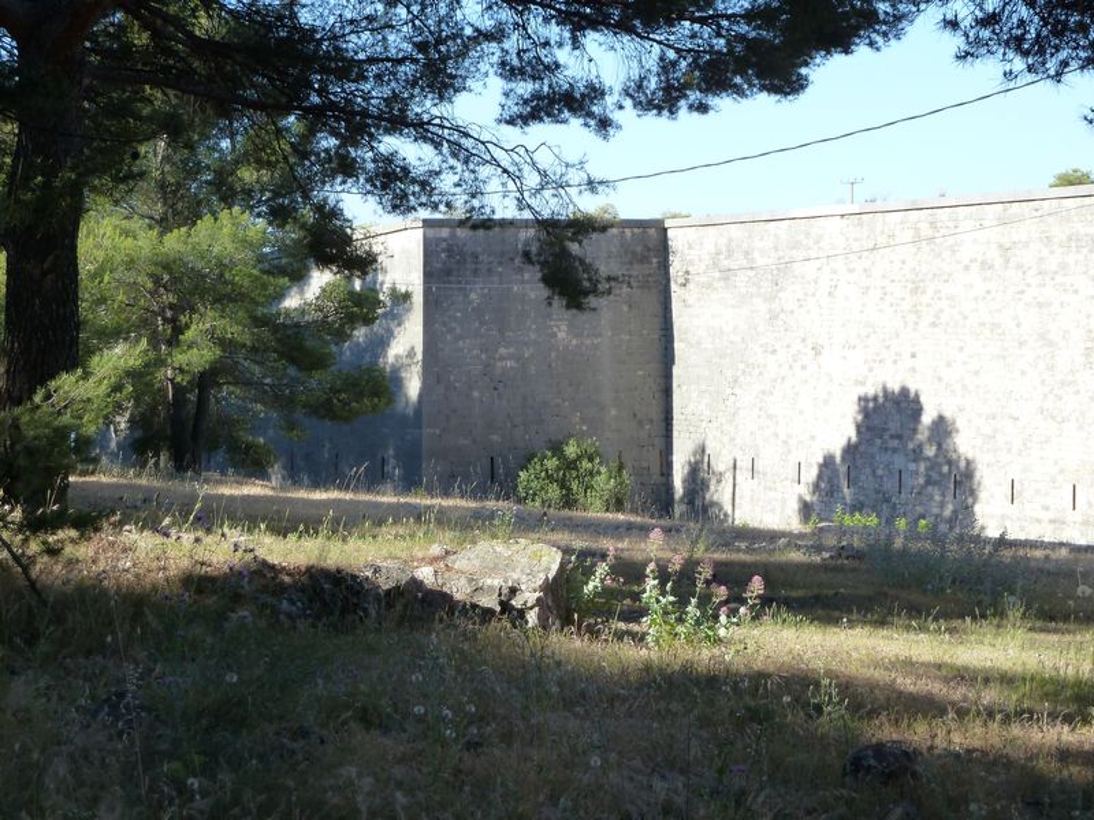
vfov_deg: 20.4
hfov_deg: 27.0
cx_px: 547
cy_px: 410
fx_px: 2275
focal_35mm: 72
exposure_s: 1/250
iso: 125
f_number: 4.1
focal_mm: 11.9
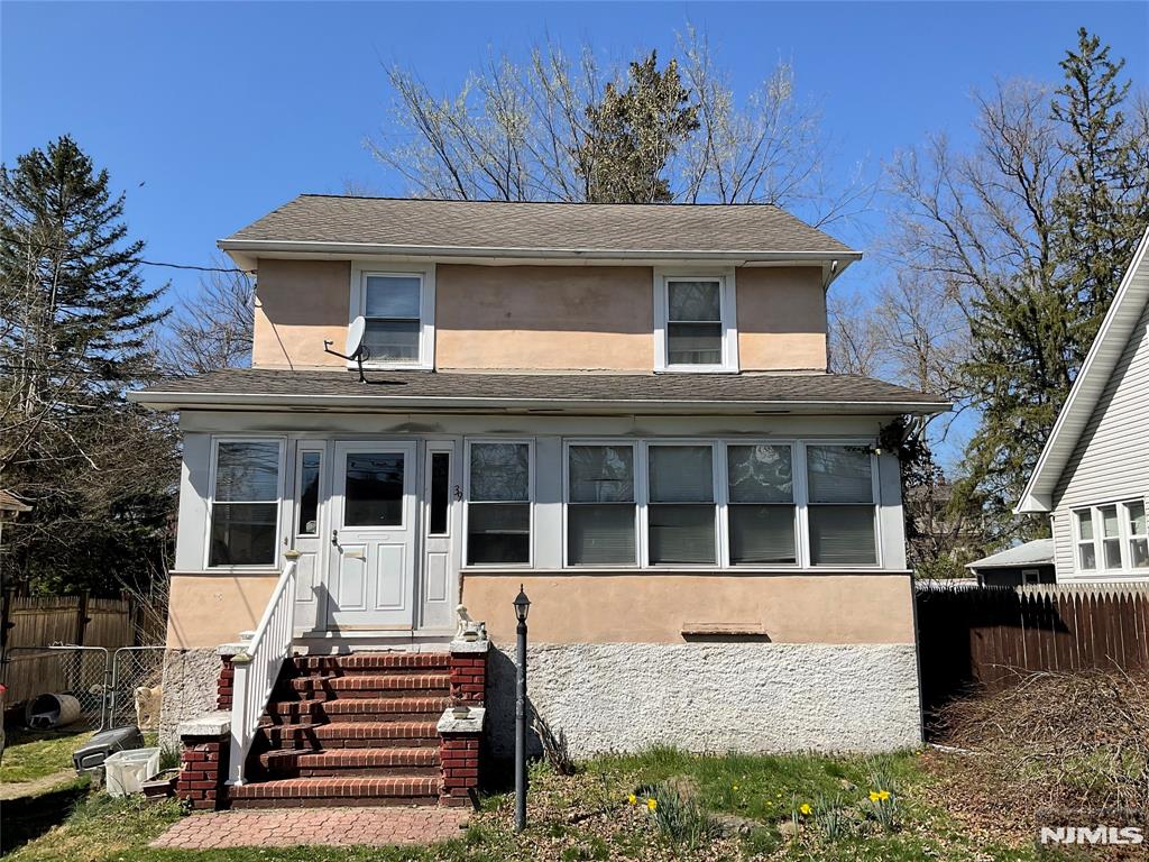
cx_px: 574
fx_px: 963
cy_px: 431
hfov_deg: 61.7
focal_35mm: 29
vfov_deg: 48.2
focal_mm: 3
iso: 16
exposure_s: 1/2058
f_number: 1.8
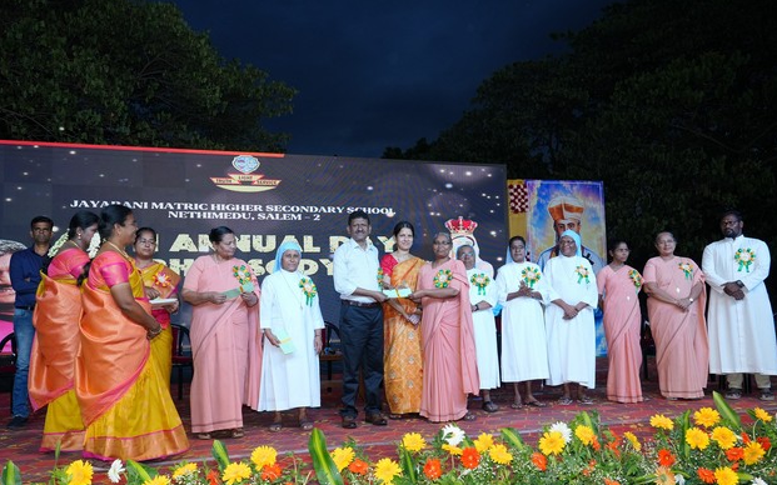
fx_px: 656
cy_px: 260
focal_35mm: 31
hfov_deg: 61.2
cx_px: 387
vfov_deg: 40.6
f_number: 8
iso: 1000
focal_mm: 30
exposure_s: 1/160
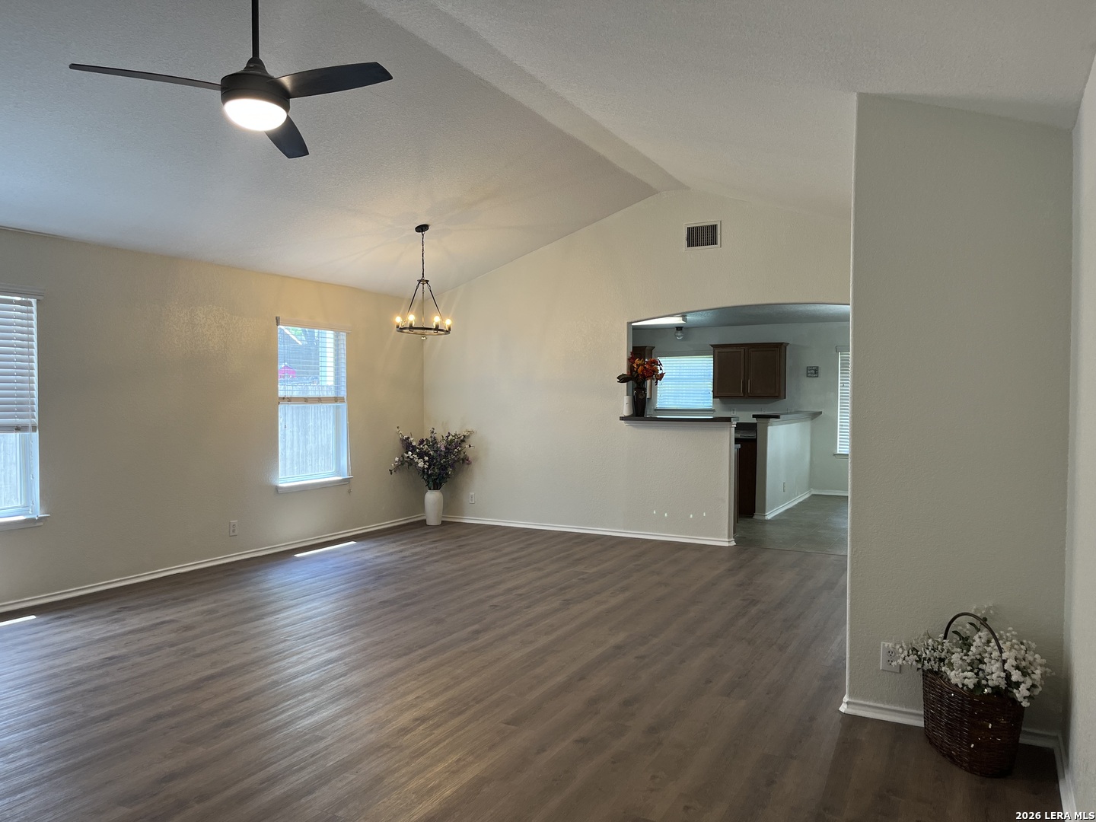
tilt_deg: -1.9
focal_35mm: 26
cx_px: 548
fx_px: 823
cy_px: 411
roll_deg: -0.1
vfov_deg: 53.1
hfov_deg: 67.3
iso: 80
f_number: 1.6
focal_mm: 5.1
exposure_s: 1/60
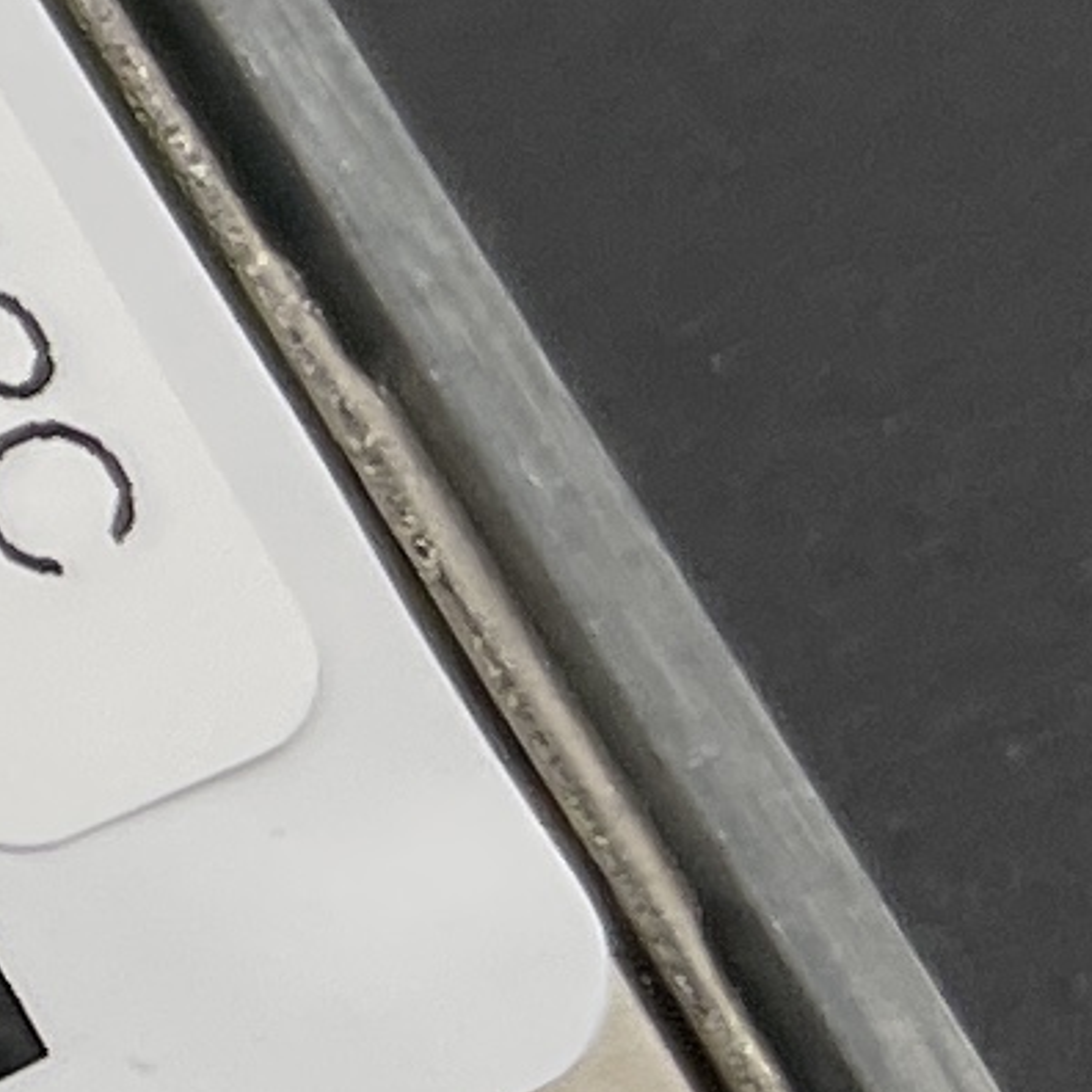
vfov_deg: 7.4
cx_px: -3692
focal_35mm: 234
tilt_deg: -68.9
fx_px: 8352
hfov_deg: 6.0
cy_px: -303
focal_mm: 4.2
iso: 32
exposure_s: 1/254
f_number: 1.6
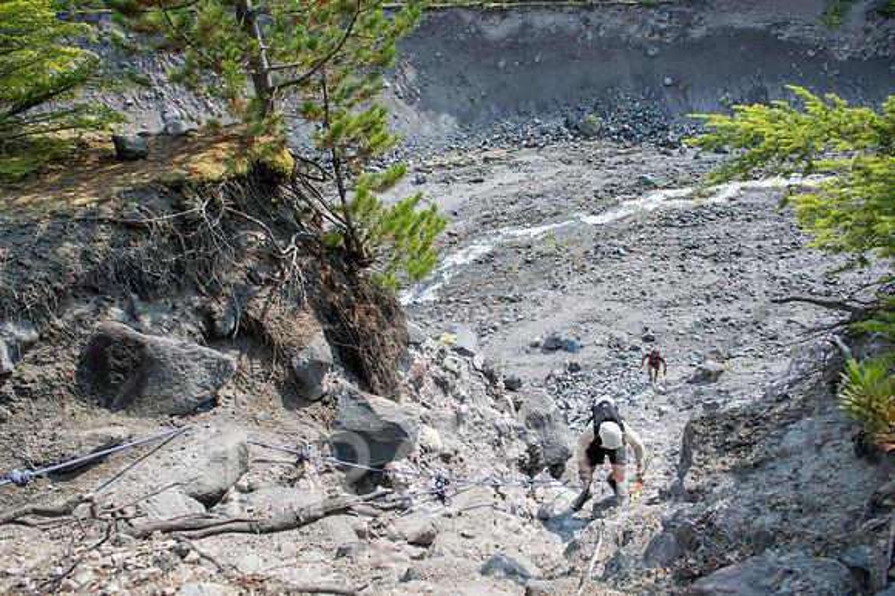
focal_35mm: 24
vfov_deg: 53.1
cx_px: 448
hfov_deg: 73.8
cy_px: 298
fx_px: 596
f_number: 5
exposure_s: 1/1250
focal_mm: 16
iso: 200
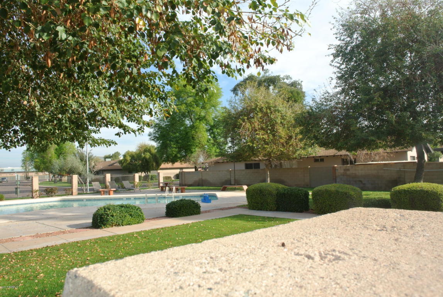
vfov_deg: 48.1
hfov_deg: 67.3
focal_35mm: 27
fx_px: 333
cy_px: 148
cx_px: 222
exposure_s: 1/60
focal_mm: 10
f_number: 11
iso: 100
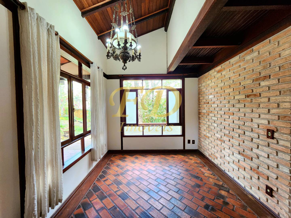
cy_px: 109
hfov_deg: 106.2
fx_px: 109
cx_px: 146
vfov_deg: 89.9
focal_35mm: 13
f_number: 2.2
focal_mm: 2.2
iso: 320
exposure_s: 1/60.2
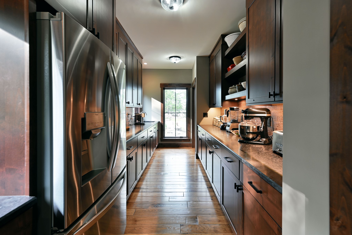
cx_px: 179
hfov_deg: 96.7
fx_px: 156
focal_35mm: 16
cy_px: 110
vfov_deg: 73.7
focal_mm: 15
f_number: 5.6
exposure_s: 1/5
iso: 100
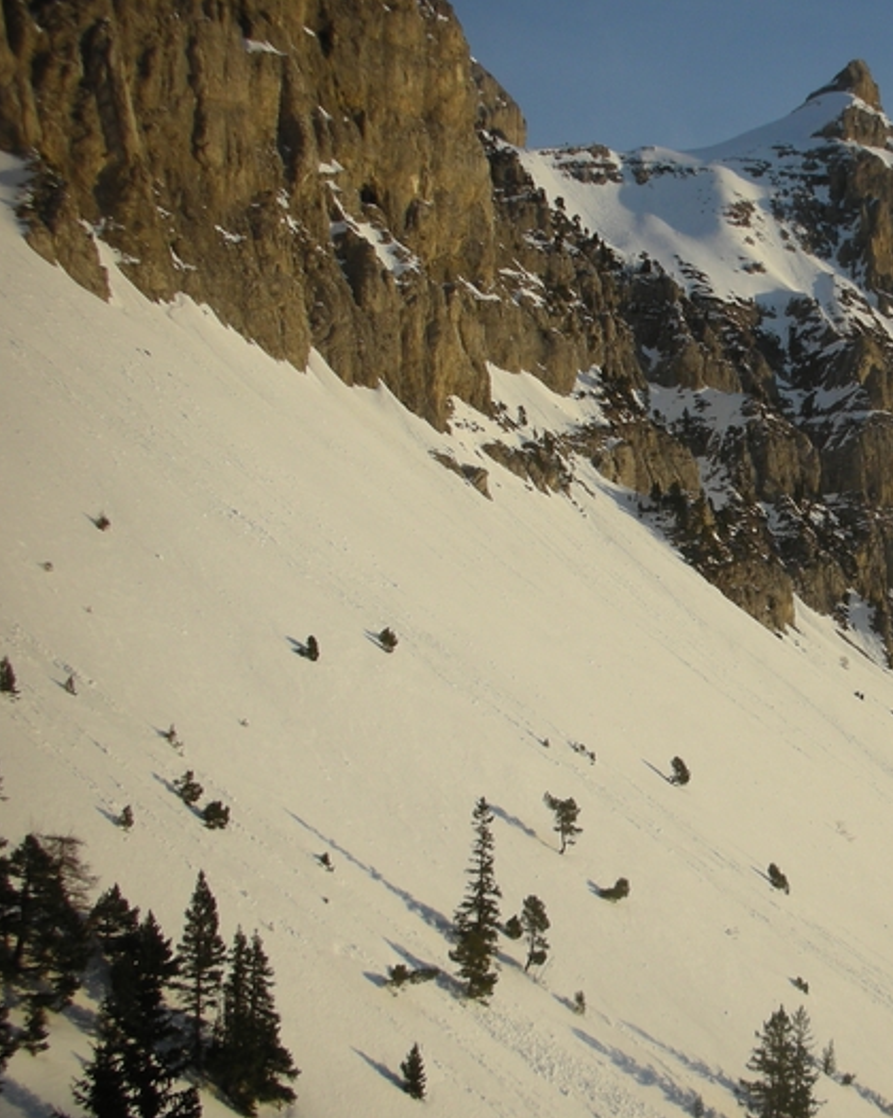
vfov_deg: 36.0
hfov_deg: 27.9
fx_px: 1720
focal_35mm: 52
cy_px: 529
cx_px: 819
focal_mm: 5.8
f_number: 8.5
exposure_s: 1/80.4
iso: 50
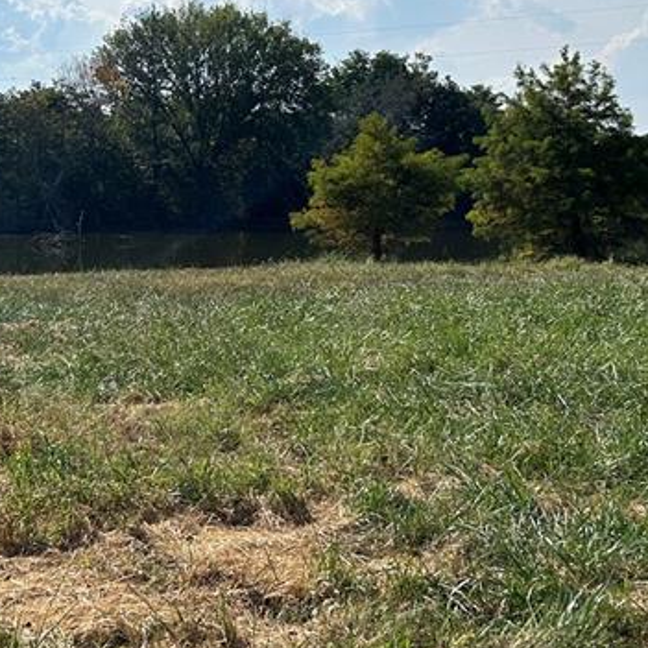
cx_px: 268
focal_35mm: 67
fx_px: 1419
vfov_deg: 25.6
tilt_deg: -2.1
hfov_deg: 25.7
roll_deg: +0.5
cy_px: 227
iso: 50
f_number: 1.5
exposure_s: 1/9434
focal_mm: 5.7
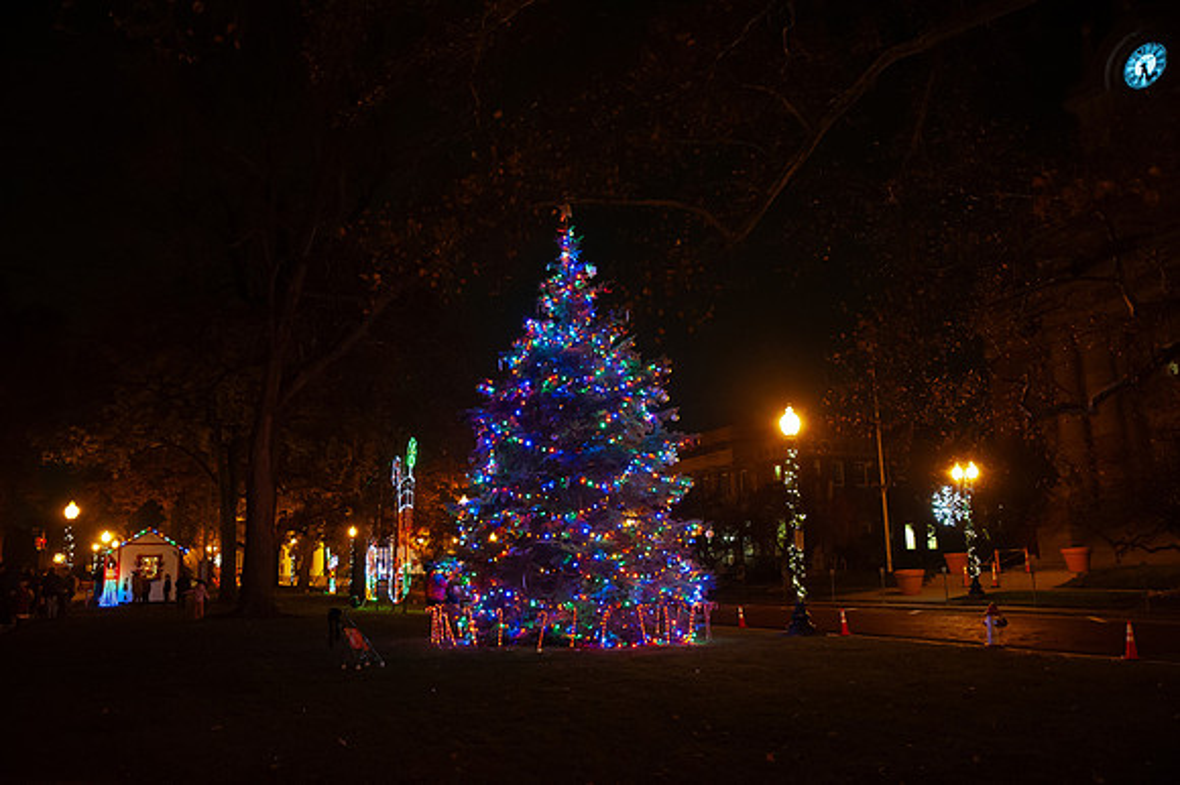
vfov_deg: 43.6
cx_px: 590
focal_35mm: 30
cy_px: 392
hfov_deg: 62.0
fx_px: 983
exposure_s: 1/60
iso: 6400
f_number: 2.8
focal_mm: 30
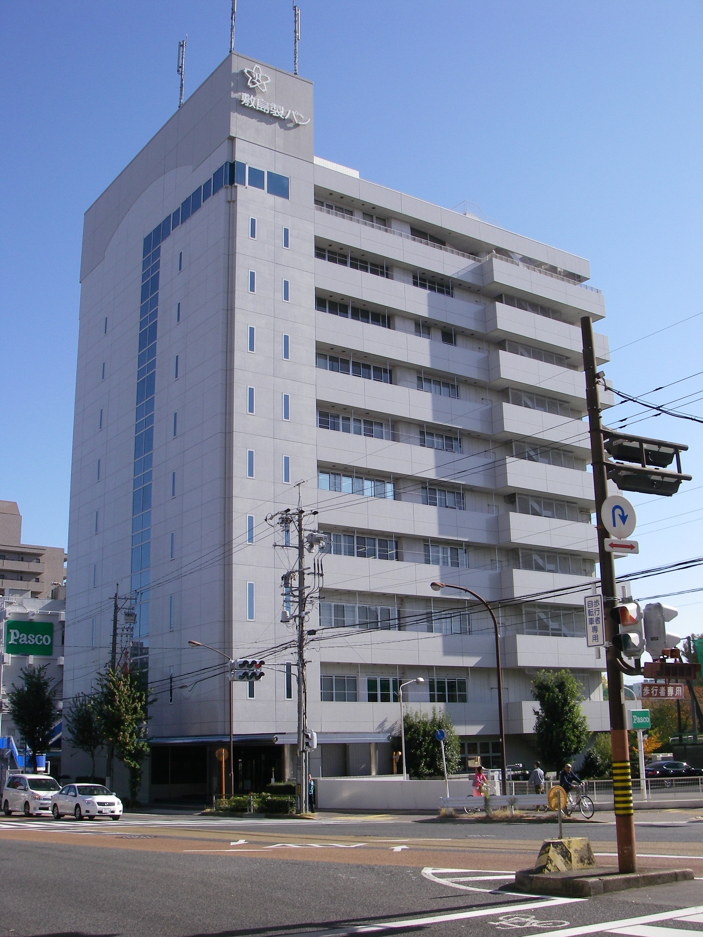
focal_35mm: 38
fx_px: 1029
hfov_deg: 37.7
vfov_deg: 49.0
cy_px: 468
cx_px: 352
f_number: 6.6
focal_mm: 6.3
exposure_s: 1/200
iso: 64
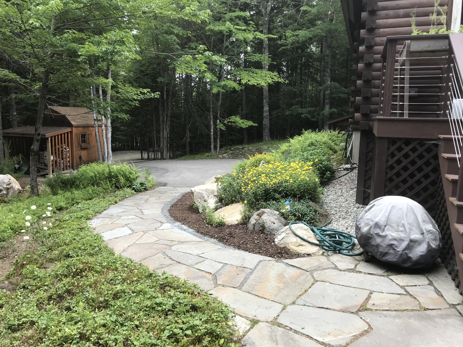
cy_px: 174
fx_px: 375
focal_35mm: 28
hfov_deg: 63.4
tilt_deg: -8.9
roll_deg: -0.8
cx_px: 232
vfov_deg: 49.7
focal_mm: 3.99
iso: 20
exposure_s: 1/198
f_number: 1.8
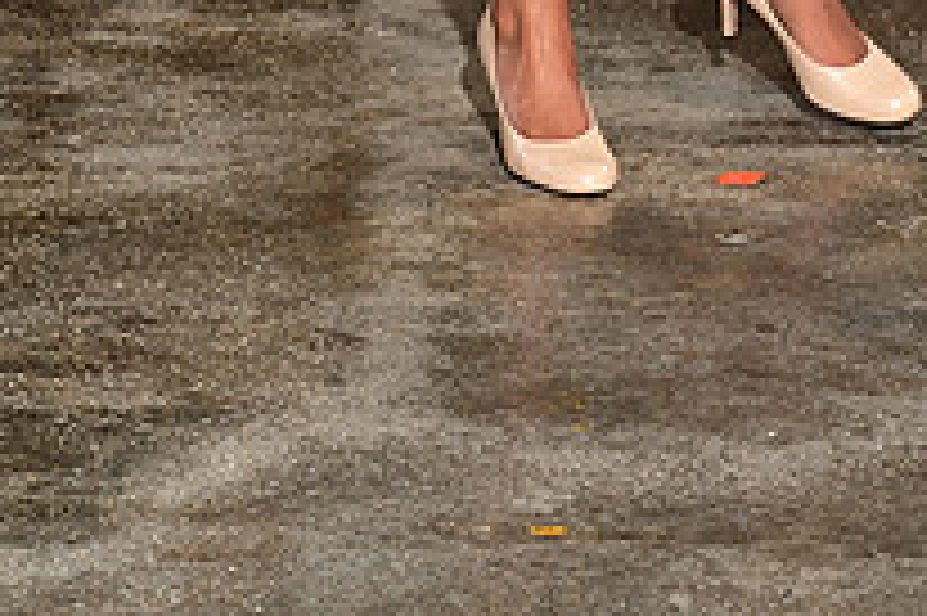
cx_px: 644
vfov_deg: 6.1
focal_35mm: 220
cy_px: -656
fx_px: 5660
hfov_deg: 9.4
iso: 1000
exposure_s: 1/160
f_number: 6.3
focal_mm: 78
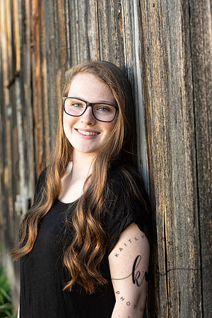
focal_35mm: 75
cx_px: 106
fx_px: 662
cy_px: 159
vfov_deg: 27.0
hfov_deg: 18.2
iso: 400
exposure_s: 1/200
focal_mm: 75
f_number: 5.6
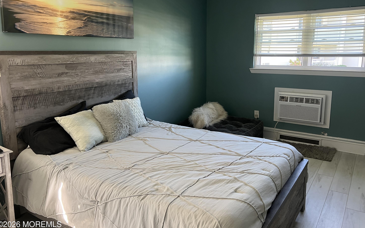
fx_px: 279
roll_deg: +1.4
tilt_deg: -10.1
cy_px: 98
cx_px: 182
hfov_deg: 66.5
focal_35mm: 28
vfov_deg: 44.4
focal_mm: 5.7
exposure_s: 1/81
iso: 125
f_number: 1.5
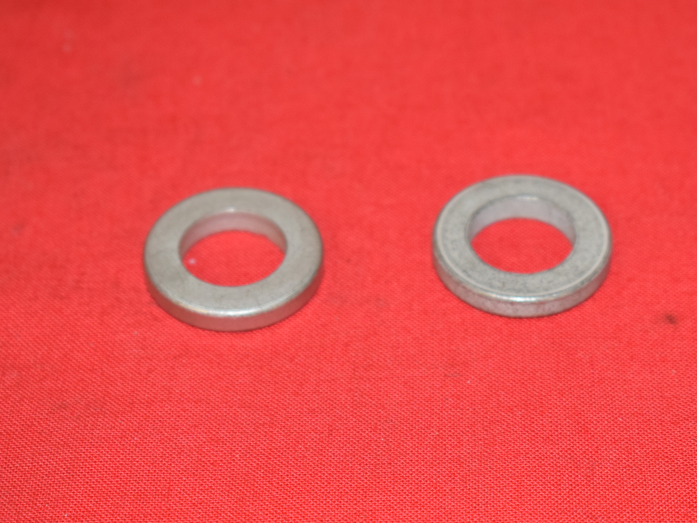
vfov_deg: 12.3
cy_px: 301
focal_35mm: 121
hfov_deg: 16.3
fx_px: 2431
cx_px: 390
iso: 1250
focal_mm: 55
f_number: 5.6
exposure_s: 1/80
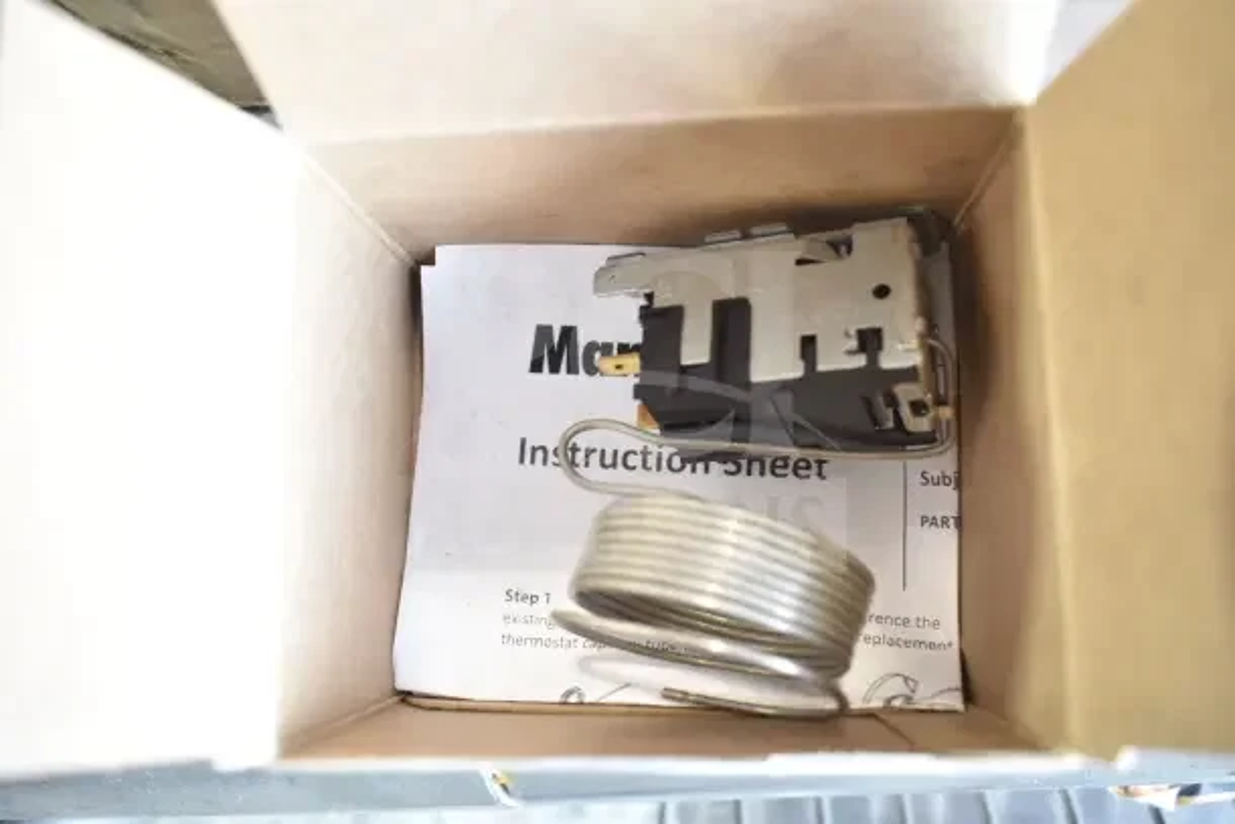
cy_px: 412
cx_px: 618
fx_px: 1184
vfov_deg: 38.4
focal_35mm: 34
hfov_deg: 55.1
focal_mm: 23
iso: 500
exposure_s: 1/40
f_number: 3.8
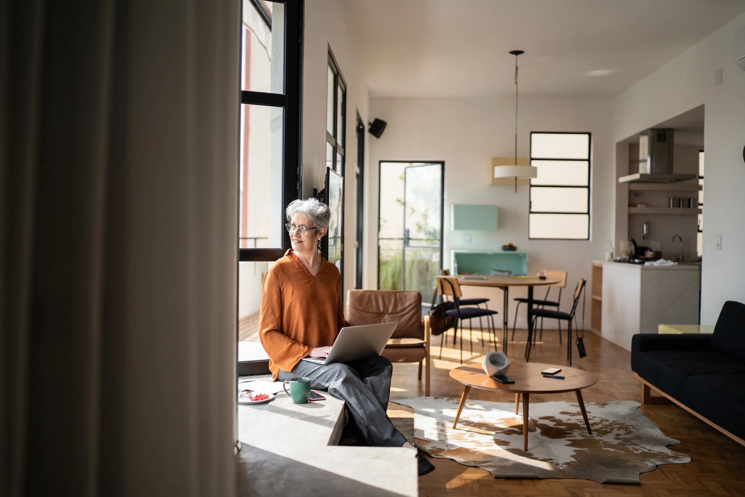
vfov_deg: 37.9
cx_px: 372
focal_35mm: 35
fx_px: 724
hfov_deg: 54.4
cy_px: 248
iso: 100
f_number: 1.4
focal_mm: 35
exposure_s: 1/2000
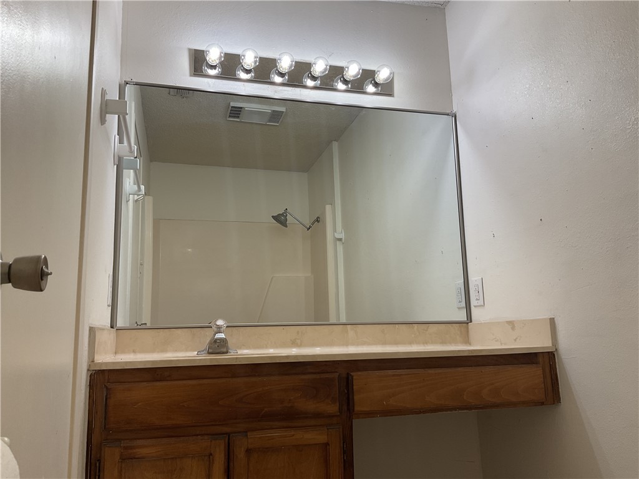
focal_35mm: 29
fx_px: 535
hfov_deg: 61.7
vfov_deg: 48.2
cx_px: 320
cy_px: 240
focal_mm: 3
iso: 40
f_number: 1.8
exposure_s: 1/120
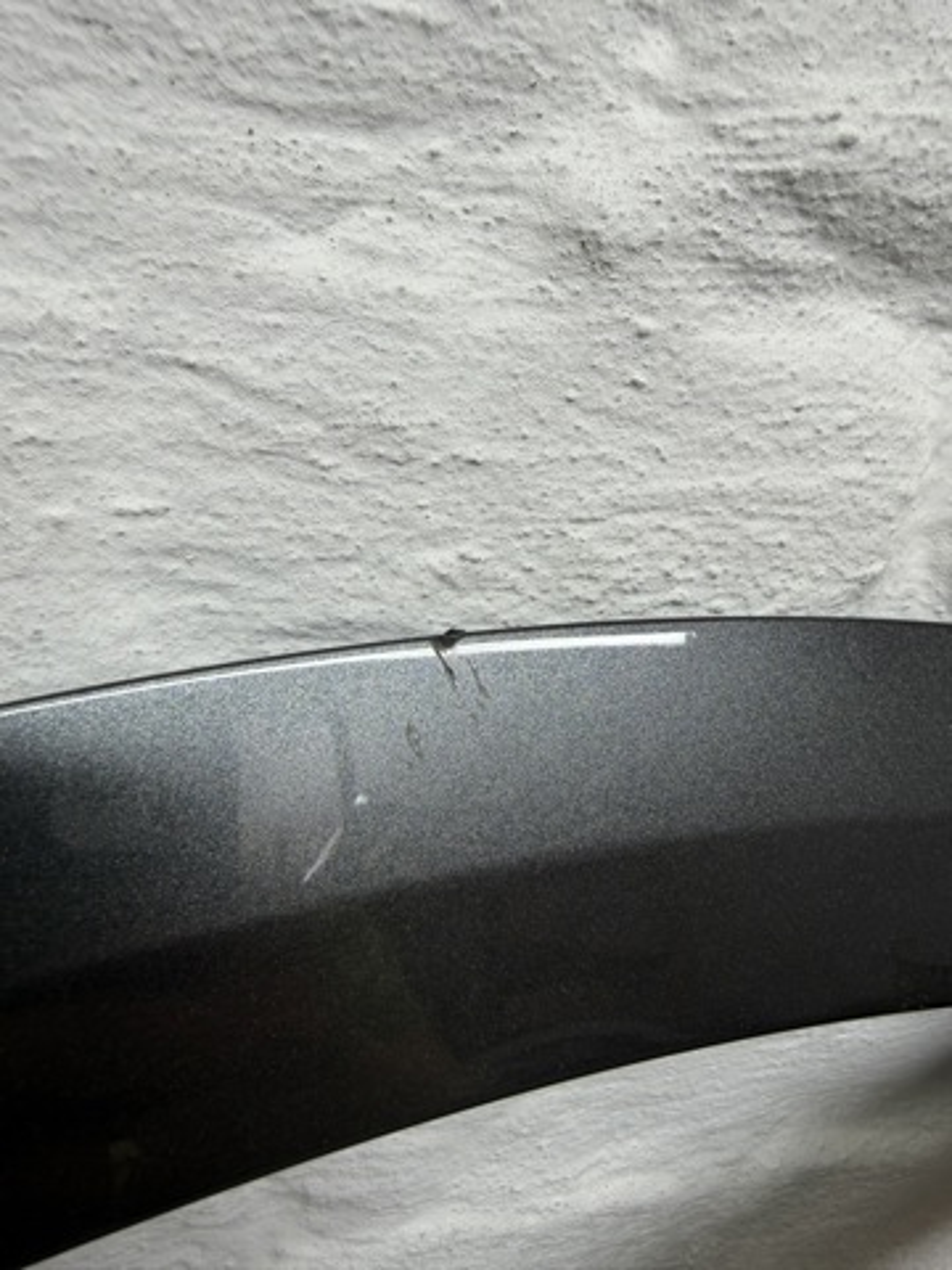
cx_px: 476
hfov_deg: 56.8
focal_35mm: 24
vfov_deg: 71.6
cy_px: 635
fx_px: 880
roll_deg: -9.4
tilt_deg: -17.9
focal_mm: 2.22
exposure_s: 1/100
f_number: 2.2
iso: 32
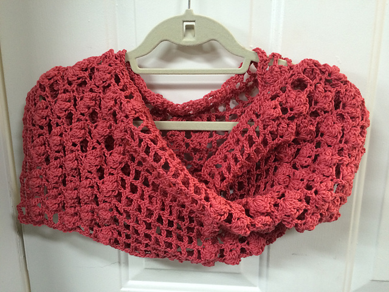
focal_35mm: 29
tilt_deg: -13.3
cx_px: 194
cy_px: 146
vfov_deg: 48.2
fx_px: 326
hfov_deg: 61.7
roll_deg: +1.1
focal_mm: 4.15
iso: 250
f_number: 2.2
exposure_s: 1/30
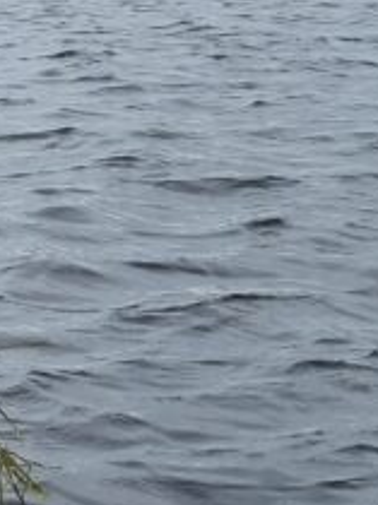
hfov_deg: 11.0
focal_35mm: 127
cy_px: 212
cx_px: -282
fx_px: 1853
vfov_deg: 15.5
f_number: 1.8
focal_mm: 5.4
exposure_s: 1/4368
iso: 50
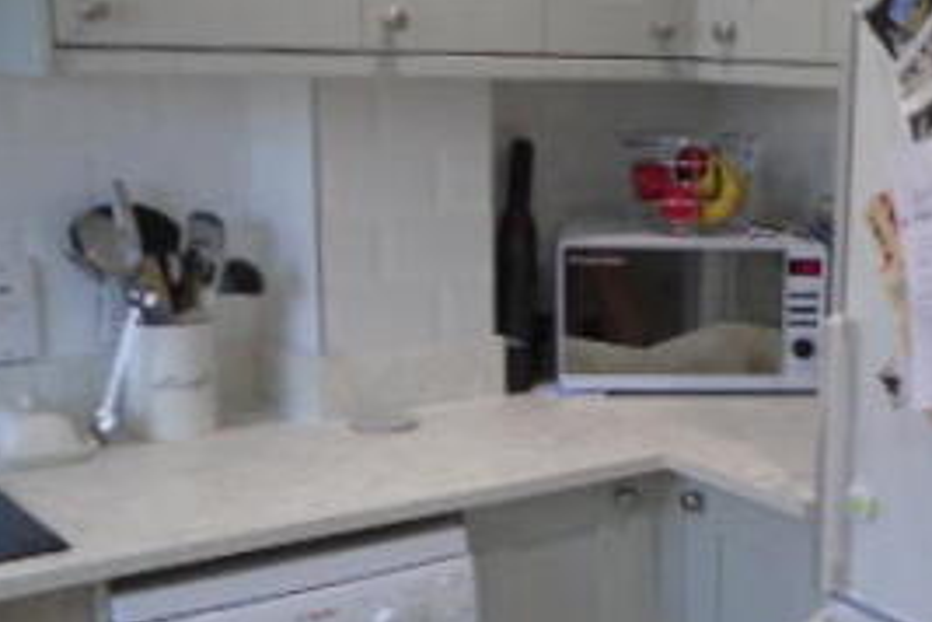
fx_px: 1527
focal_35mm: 59
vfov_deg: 22.9
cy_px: 393
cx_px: 766
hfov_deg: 32.8
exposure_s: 1/60
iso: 250
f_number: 3.2
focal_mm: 4.6
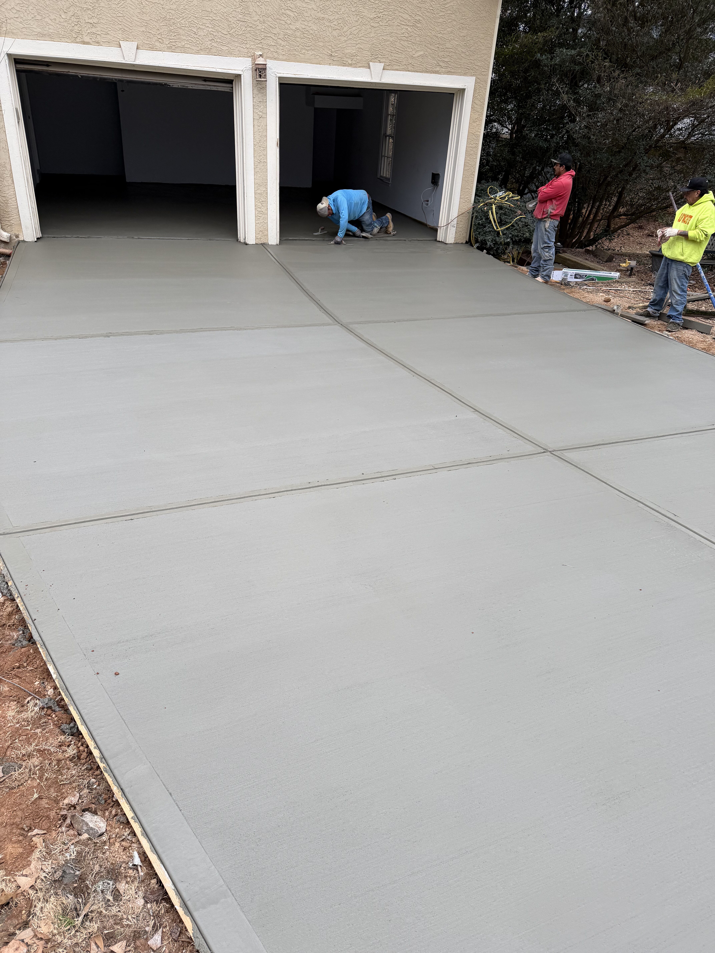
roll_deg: -4.0
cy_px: 476
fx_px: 661
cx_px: 358
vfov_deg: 71.6
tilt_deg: -26.6
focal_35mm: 24
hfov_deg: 56.8
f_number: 1.78
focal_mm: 6.76
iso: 80
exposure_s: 1/365
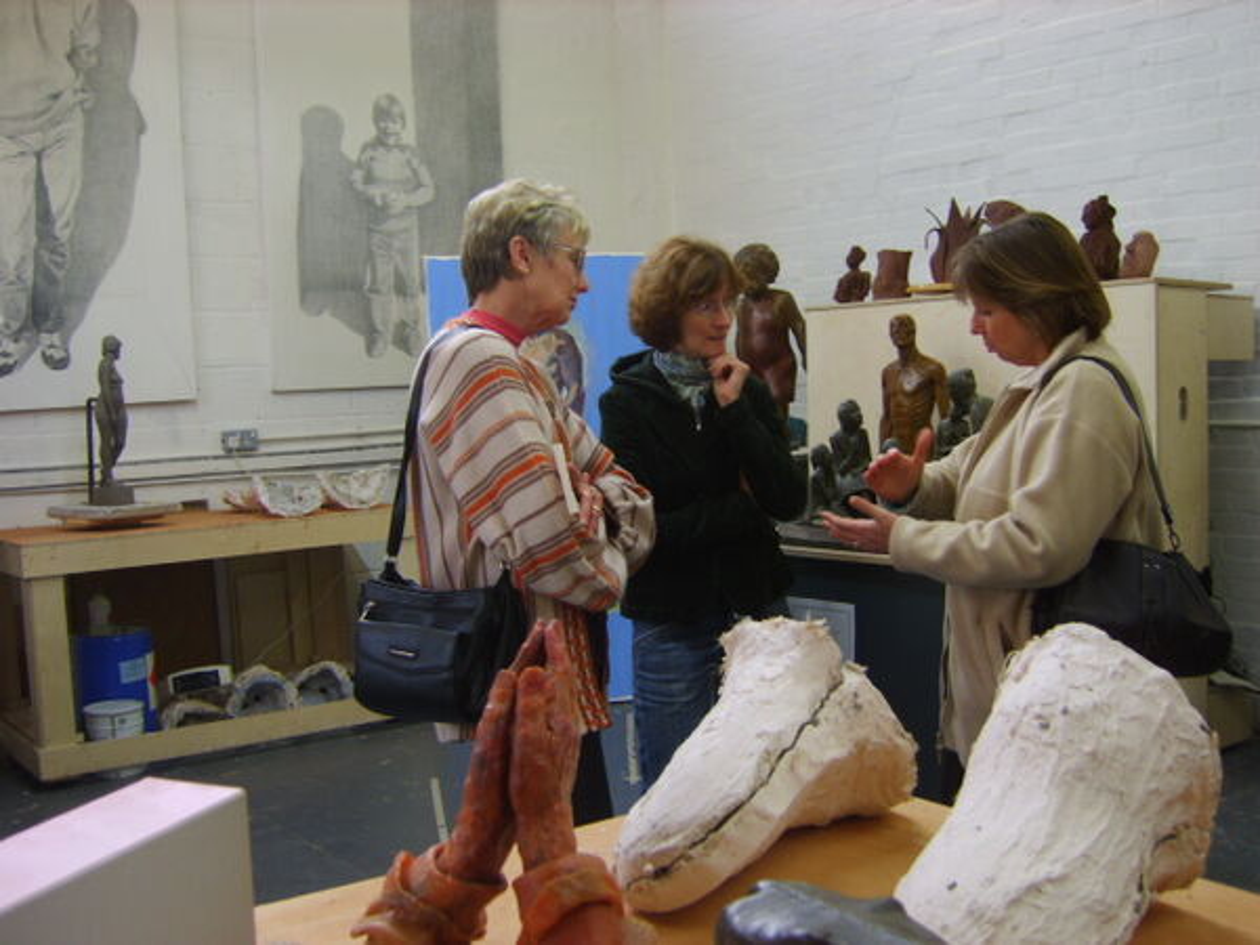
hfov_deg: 49.0
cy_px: 472
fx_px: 1383
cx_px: 630
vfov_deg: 37.7
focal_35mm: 38
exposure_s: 1/30
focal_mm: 7.8
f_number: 2.8
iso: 50
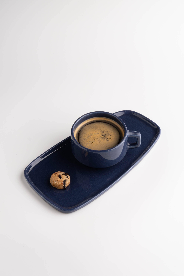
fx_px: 606
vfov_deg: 25.7
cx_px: 94
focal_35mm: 79
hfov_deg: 17.3
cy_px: 144
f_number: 14
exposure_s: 1/100
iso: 100
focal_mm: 50
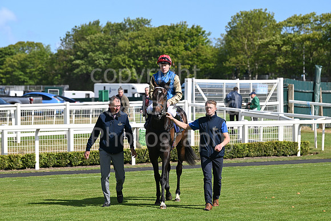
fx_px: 1287
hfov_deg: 14.7
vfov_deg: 9.8
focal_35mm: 140
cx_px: 166
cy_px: 110
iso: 400
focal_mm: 140
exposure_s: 1/2000
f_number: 5.6
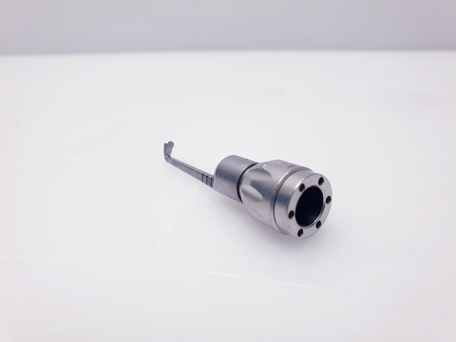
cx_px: 228
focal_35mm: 26
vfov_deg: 53.1
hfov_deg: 67.3
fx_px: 343
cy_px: 171
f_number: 2.4
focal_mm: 4.3
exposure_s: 1/100
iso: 64
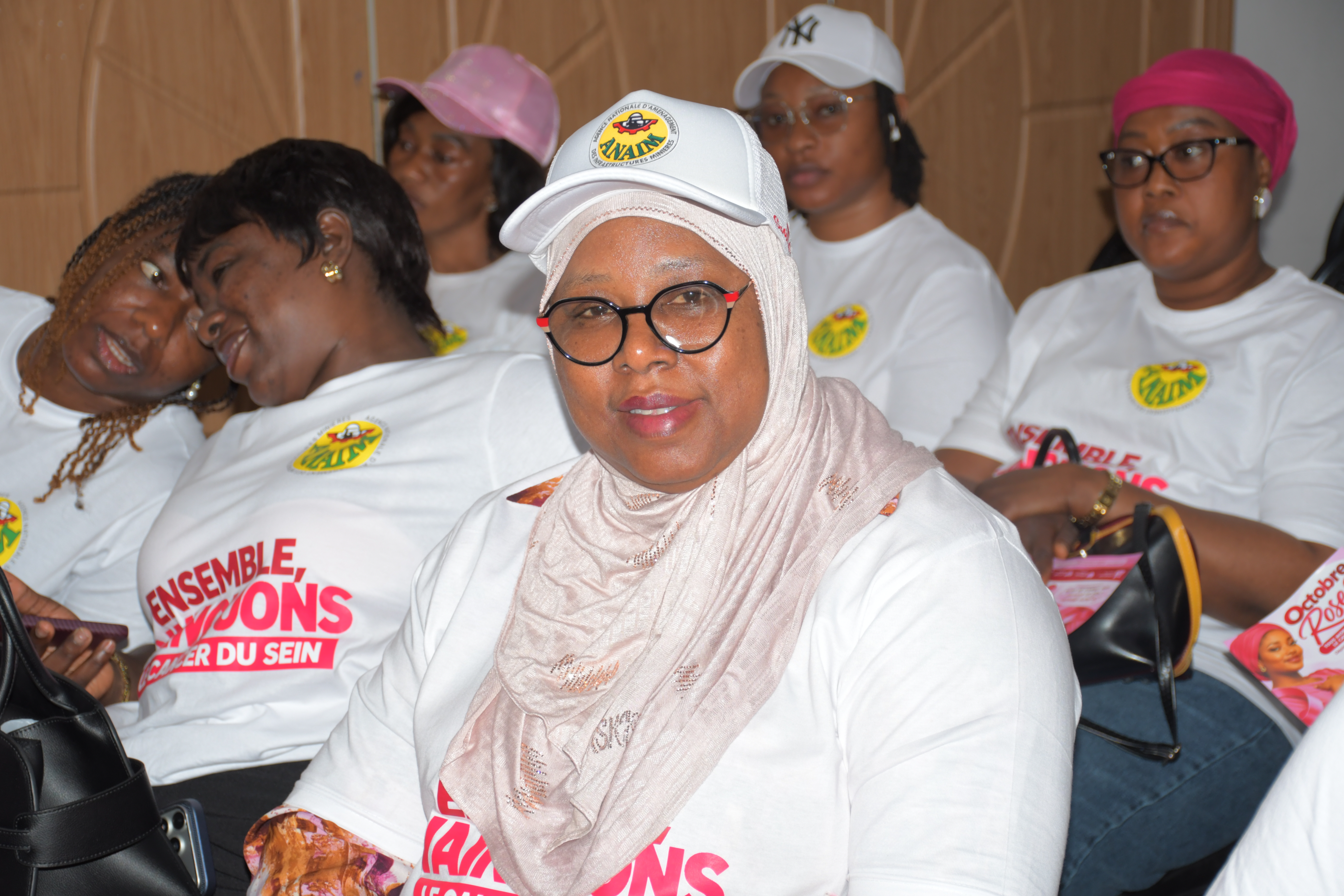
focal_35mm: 78
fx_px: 2912
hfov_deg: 26.0
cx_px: 672
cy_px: 448
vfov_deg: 17.5
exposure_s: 1/125
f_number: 4.8
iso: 400
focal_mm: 52
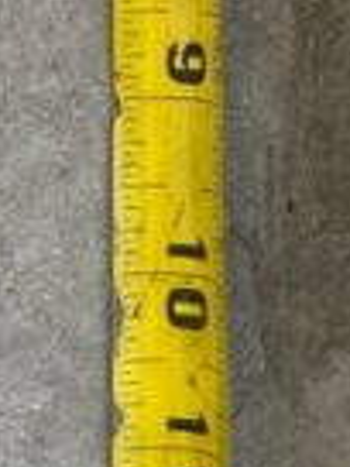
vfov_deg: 12.2
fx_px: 2063
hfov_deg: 9.2
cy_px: -254
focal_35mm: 153
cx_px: 666
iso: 32
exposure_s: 1/288
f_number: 1.6
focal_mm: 5.1
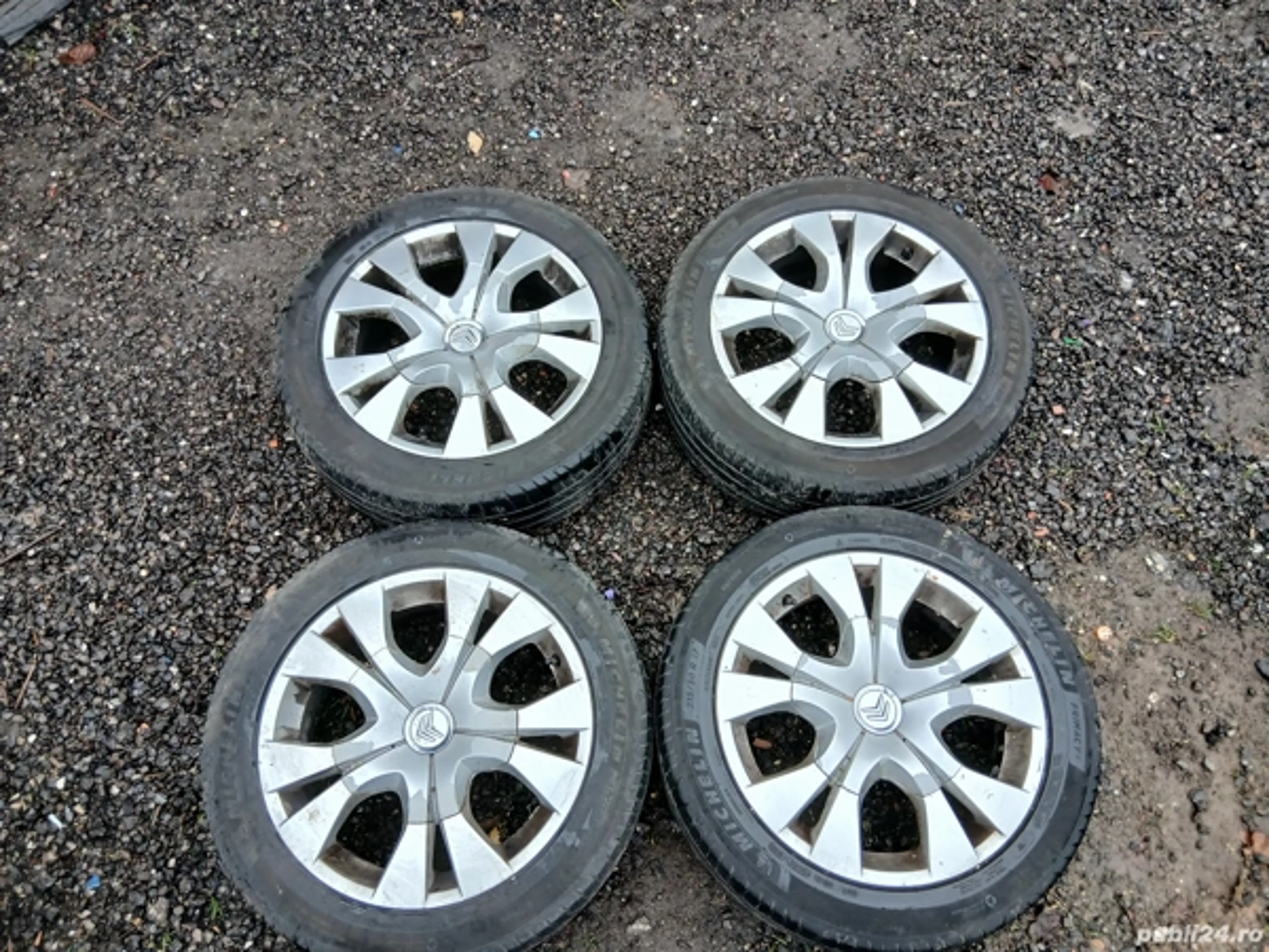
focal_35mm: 26
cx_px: 634
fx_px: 953
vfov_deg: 53.1
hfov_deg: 67.3
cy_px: 476
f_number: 1.8
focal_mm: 3.98
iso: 64
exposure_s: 1/50
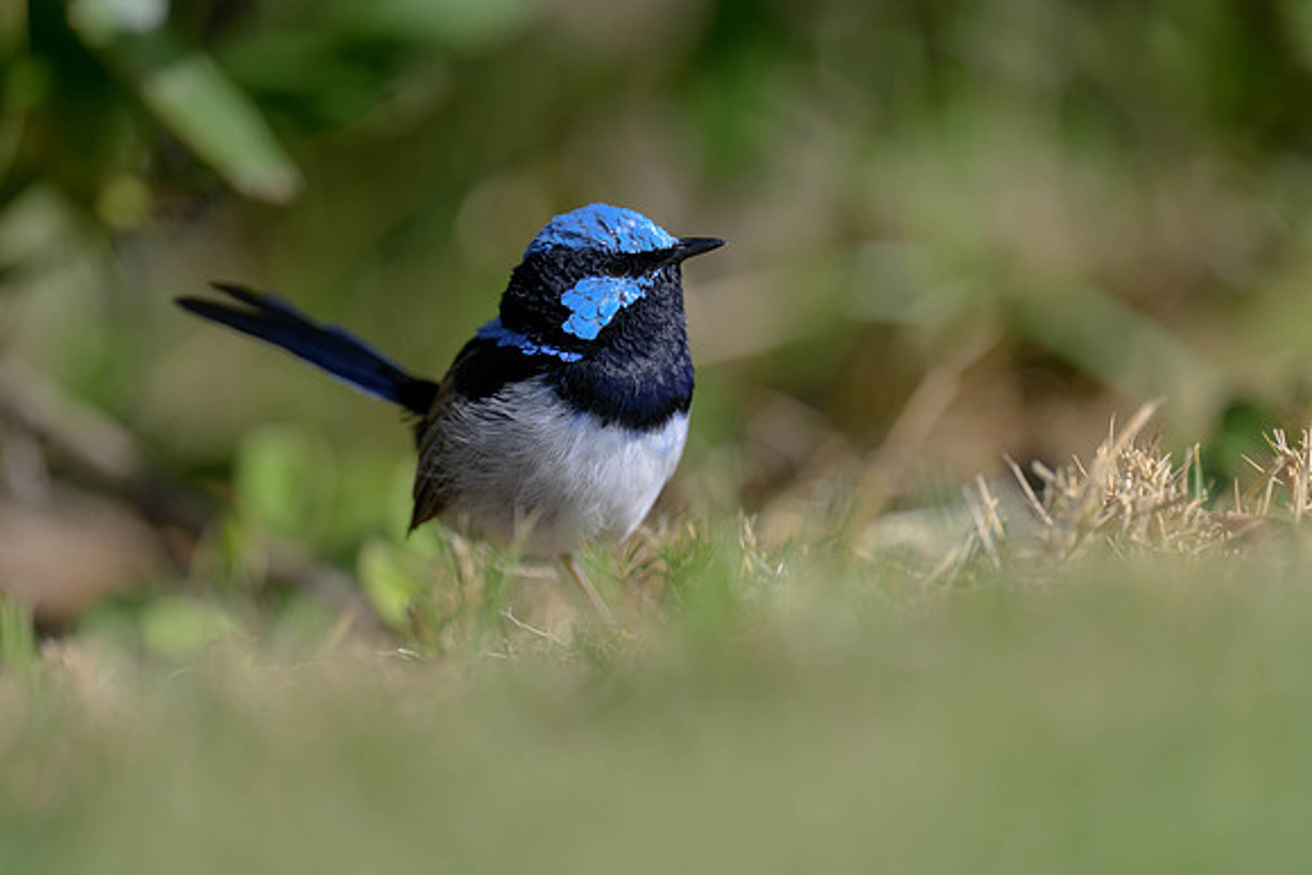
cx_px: 783
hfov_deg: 3.1
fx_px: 24224
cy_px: 506
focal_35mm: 665
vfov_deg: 2.1
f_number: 2.8
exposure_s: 1/1600
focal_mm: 400
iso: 90
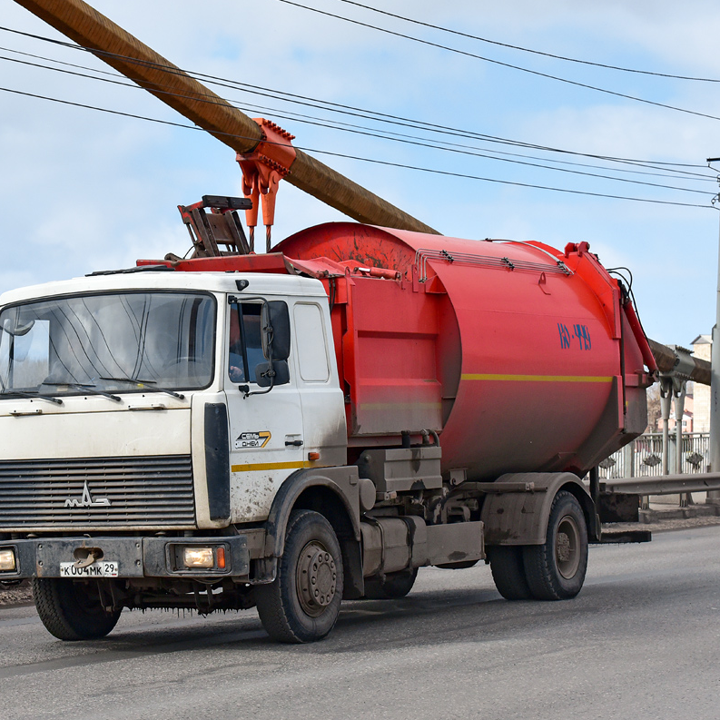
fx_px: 2118
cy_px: 360
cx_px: 258
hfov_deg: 19.3
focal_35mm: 90
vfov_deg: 19.3
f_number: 7.1
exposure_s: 1/4000
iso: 1250
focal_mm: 70
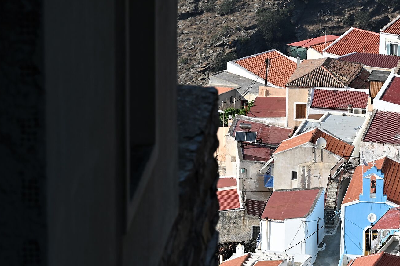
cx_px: 319
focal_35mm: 220
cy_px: 202
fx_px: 2443
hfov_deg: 9.3
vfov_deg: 6.2
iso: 160
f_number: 5.6
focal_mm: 120
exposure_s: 1/800
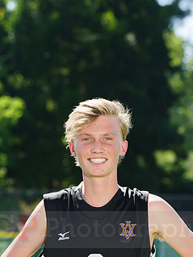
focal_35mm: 400
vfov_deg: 5.0
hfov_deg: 3.7
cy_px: 222
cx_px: 103
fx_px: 2976
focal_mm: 229
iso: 200
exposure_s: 1/200
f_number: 10
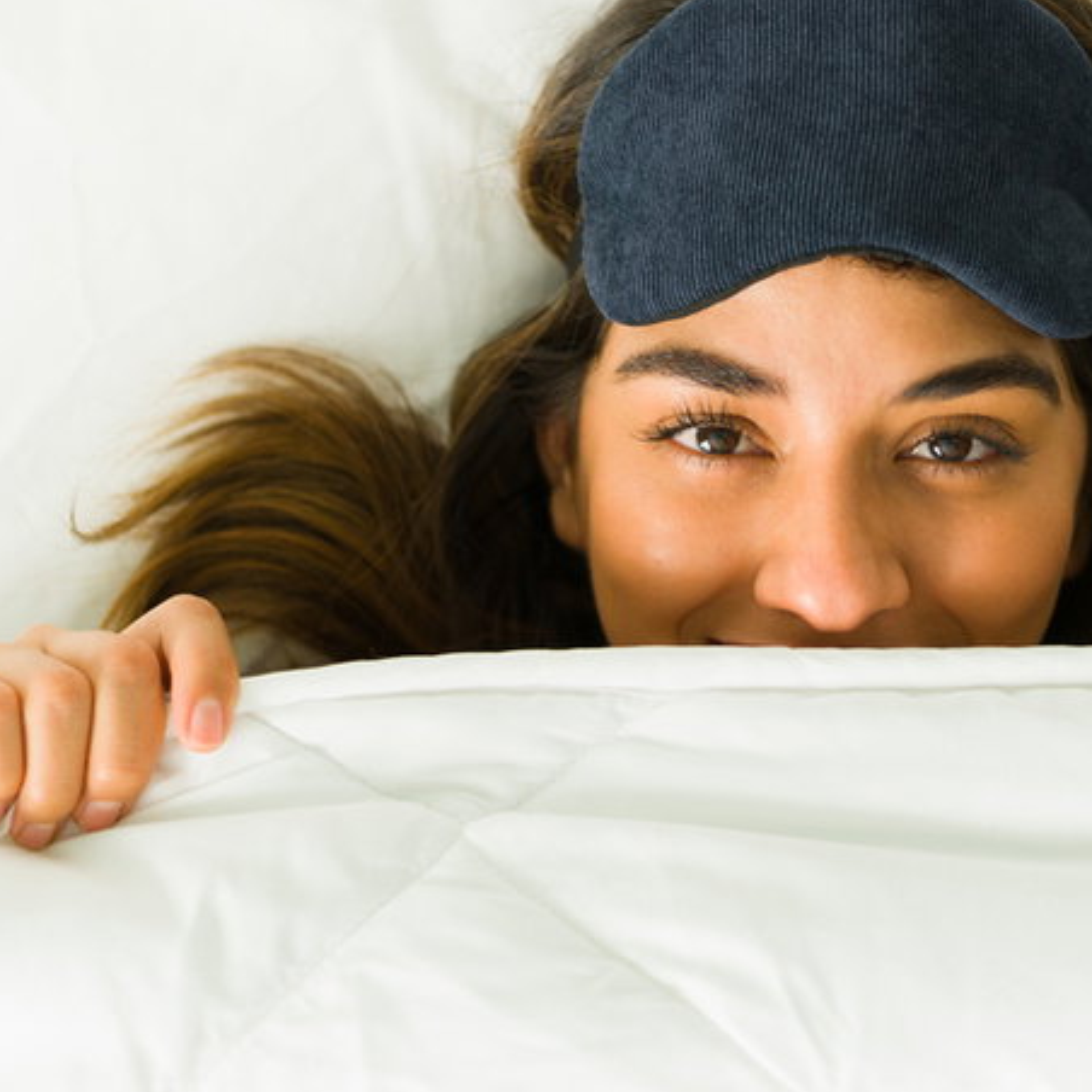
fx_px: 2820
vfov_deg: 21.9
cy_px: 629
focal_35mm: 79
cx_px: 730
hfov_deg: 21.8
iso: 160
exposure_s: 1/160
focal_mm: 35
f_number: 1.8
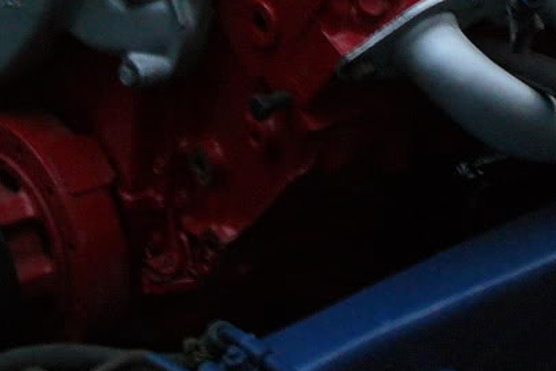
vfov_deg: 9.1
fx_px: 2286
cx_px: 396
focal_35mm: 148
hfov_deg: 13.8
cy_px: -123
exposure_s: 1/15
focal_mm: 6.2
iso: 200
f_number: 2.8
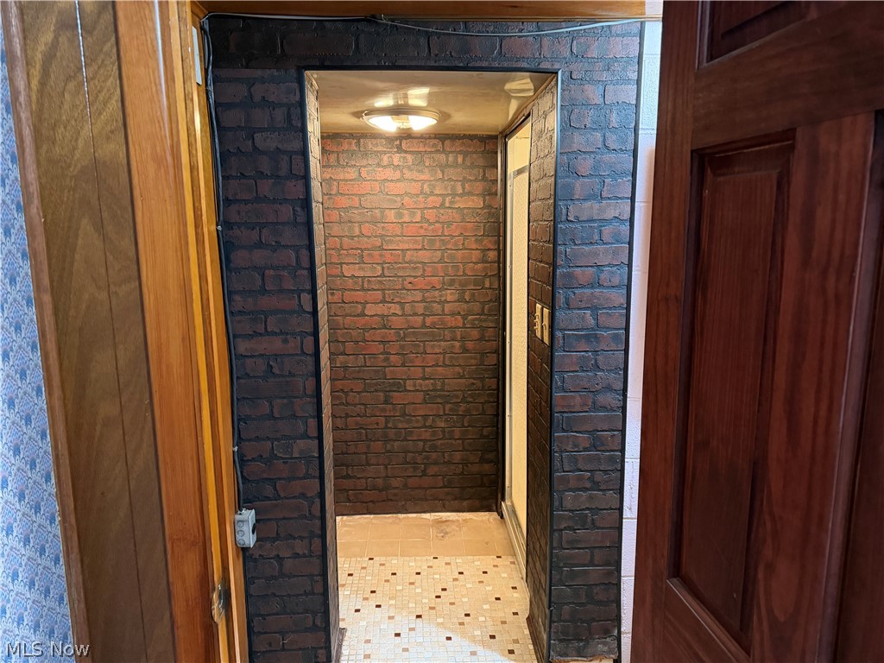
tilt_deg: -9.8
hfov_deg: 71.6
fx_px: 613
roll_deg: +0.5
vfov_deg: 56.8
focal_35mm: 24
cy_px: 332
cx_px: 442
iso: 800
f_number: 1.78
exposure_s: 1/40
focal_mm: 6.76
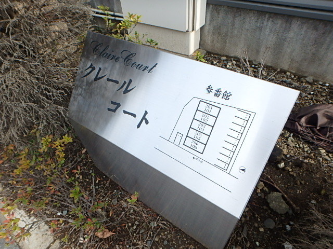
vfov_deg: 63.4
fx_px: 202
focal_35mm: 21
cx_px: 166
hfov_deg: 79.0
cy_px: 124
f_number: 3.5
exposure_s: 1/320
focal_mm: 3.7
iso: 125
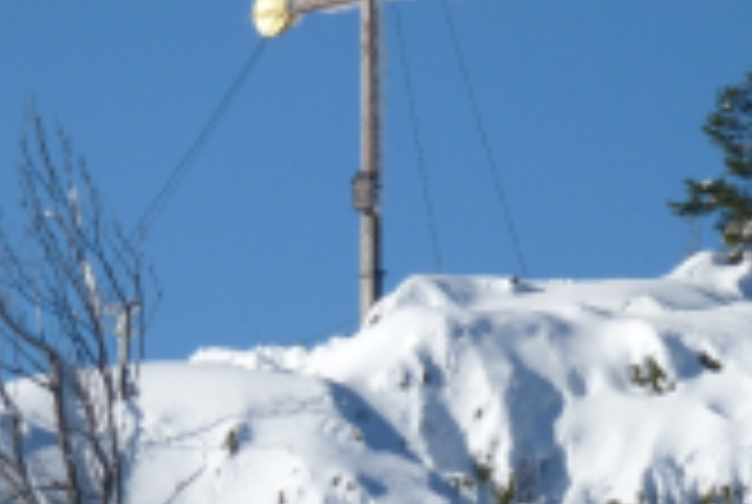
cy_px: 108
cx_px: 279
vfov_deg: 3.7
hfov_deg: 5.5
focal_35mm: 376
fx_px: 7868
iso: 100
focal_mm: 30.1
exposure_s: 1/640
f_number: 5.4
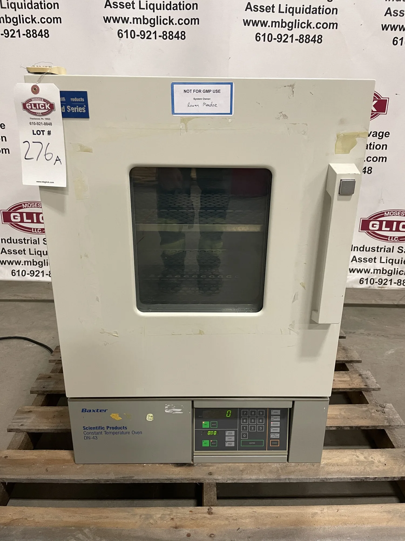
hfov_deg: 53.1
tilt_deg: -20.5
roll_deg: -0.3
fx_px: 406
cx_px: 202
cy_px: 270
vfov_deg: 67.3
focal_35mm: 26
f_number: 1.6
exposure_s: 1/60
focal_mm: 4.2
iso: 250
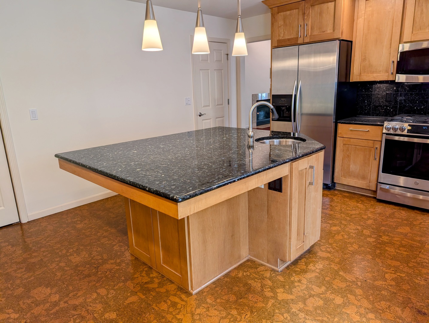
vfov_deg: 56.9
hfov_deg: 71.5
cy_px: 162
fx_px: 298
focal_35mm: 24
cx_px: 214
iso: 26
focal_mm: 6.9
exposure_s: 1/143
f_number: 1.68
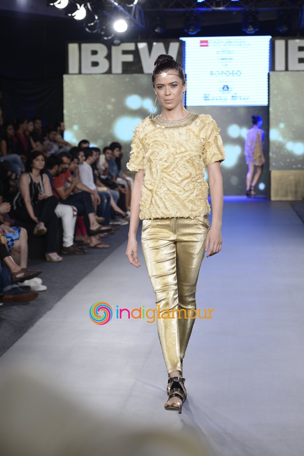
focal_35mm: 70
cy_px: 228
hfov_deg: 19.5
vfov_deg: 28.8
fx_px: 886
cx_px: 152
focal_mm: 70
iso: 800
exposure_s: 1/250
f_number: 4.5
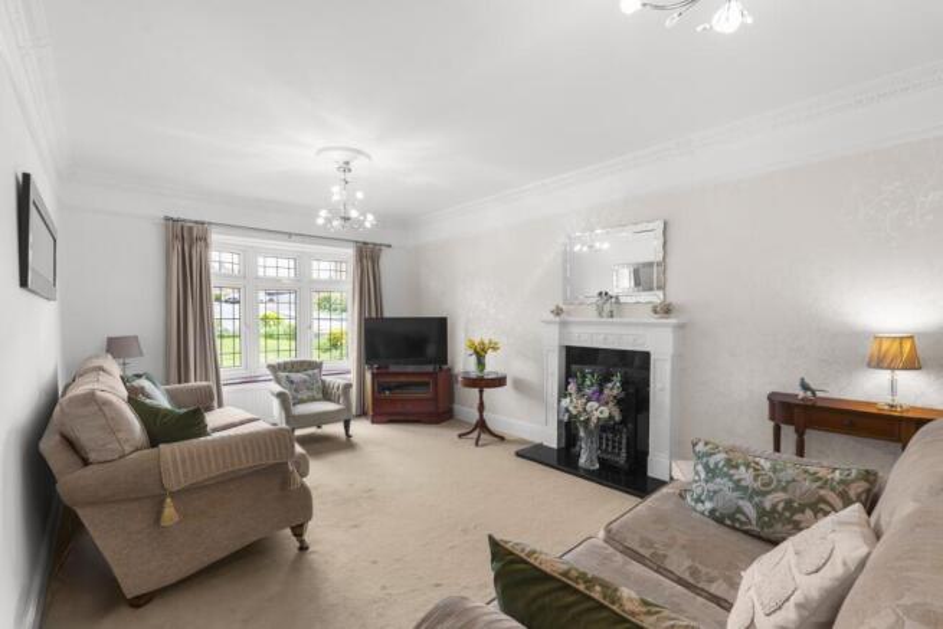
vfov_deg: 73.8
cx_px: 472
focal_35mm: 16
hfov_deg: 96.7
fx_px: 419
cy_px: 314
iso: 320
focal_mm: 16
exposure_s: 2.5
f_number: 8
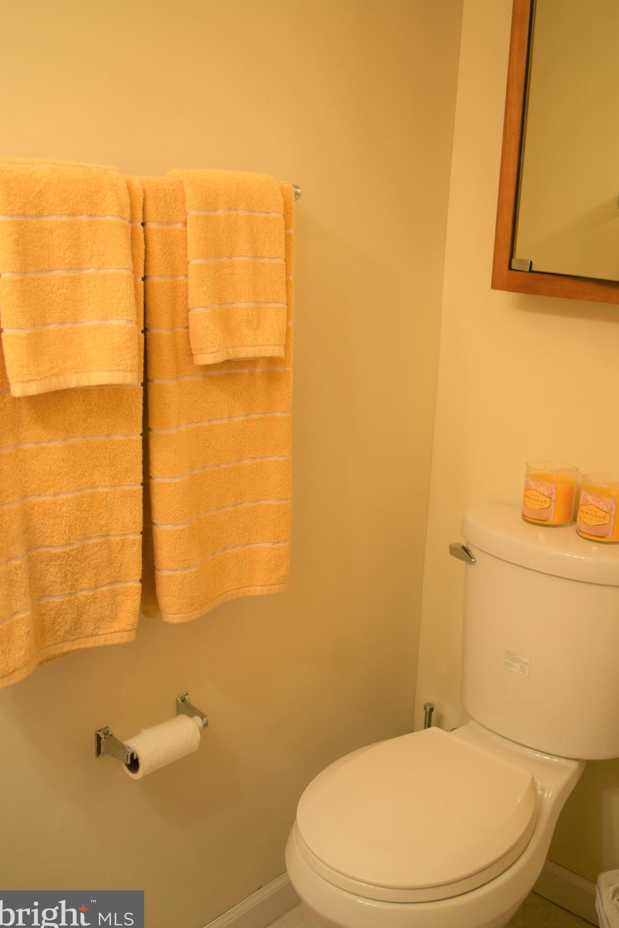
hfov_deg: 35.1
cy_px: 453
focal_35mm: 38
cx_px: 311
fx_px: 980
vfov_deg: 50.7
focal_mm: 24
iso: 450
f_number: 4
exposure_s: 1/60
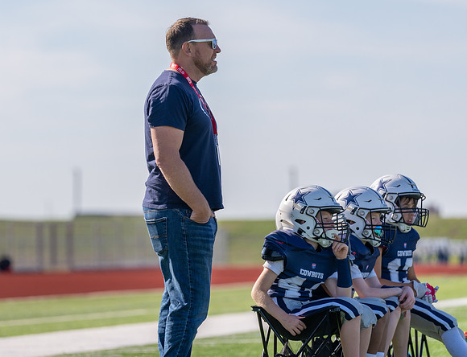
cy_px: 165
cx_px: 179
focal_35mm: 235
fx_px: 3195
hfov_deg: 8.4
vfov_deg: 6.4
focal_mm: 200
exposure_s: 1/1250
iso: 100
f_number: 3.5
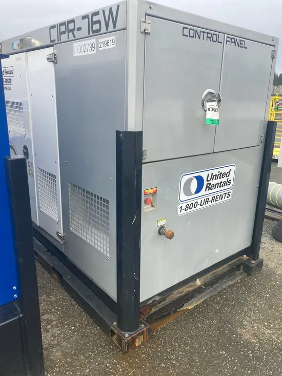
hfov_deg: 49.8
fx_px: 304
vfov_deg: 63.4
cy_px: 188
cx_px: 141
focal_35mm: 28
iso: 20
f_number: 1.8
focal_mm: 3.99
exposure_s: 1/308
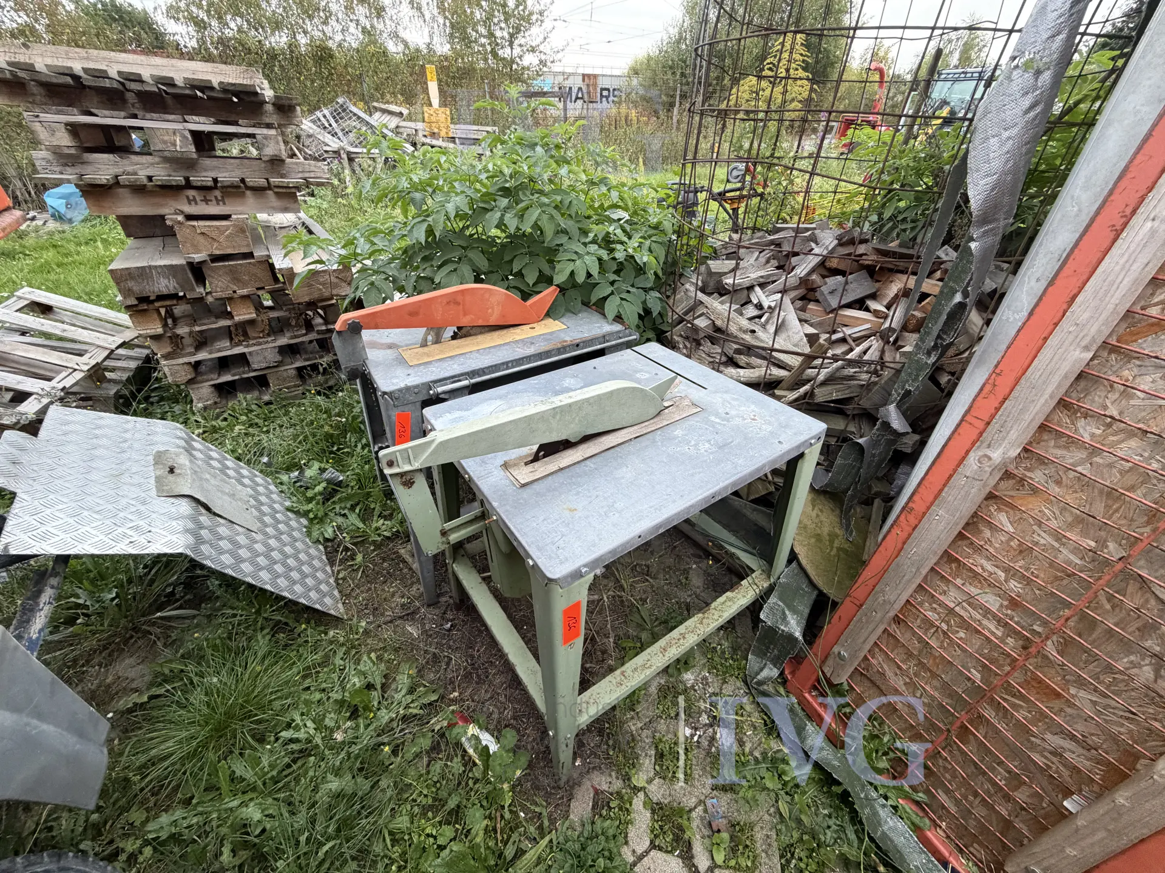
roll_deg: -0.2
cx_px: 582
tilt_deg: -34.2
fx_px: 471
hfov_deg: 102.1
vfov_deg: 85.7
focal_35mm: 14
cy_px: 436
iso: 320
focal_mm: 2.22
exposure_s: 1/67
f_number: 2.2
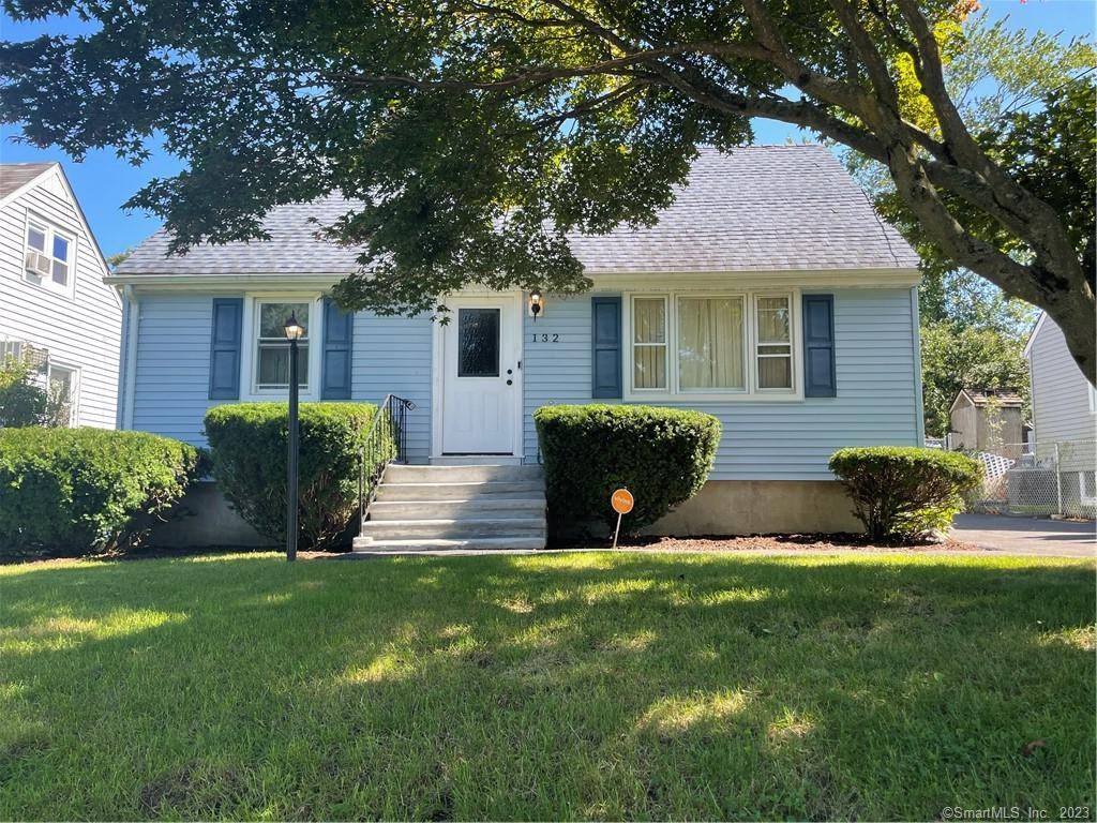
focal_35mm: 26
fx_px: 824
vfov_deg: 53.1
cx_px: 548
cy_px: 412
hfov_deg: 67.3
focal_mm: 4.2
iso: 32
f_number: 1.6
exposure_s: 1/460
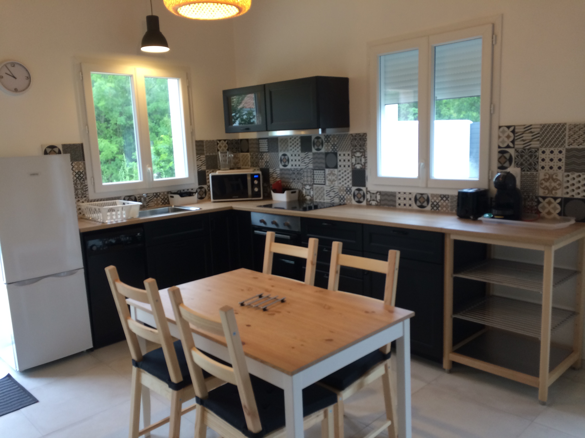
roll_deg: +1.3
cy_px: 219
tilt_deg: -9.0
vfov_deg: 48.2
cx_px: 292
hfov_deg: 61.7
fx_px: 490
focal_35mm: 29
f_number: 2.2
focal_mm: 4.15
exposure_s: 1/33
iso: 100
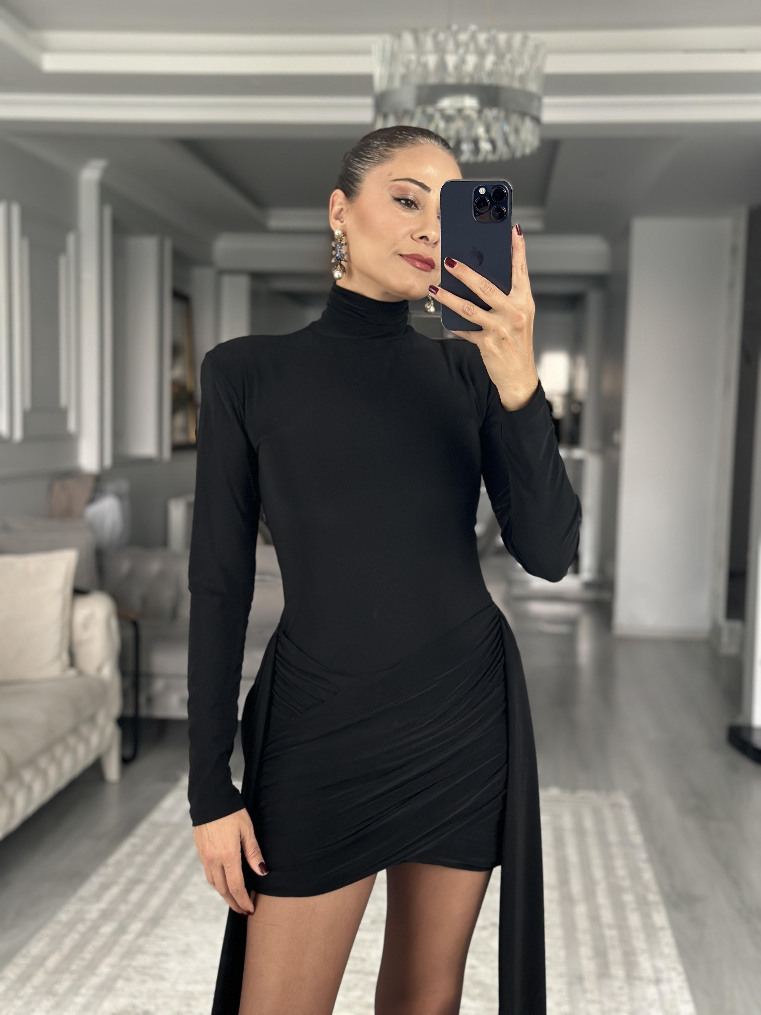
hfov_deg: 30.3
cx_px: 380
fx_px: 1407
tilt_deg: -19.0
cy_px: 508
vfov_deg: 39.7
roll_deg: -1.2
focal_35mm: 48
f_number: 1.78
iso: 200
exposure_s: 1/60
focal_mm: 6.86
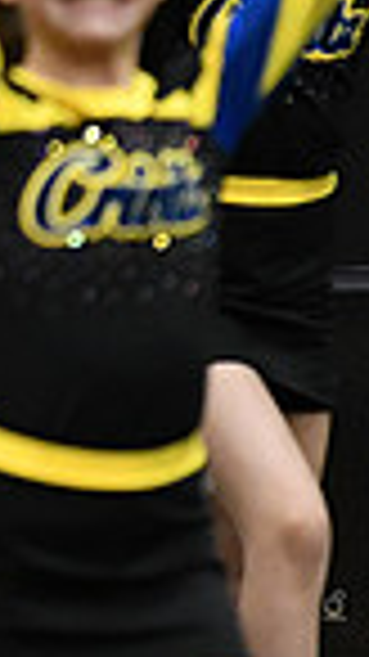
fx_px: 21751
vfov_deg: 1.7
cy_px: 74
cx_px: -882
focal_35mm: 1249
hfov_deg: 1.0
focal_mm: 200
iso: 5000
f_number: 2.8
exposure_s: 1/800
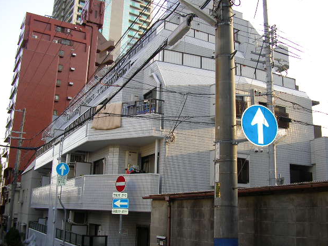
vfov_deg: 36.8
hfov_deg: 47.9
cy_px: 125
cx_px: 162
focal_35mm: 39
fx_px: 370
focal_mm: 5.8
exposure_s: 1/116
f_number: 2.9
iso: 50
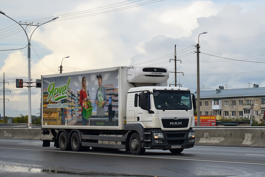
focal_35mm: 54
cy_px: 88
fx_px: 397
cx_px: 132
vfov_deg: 25.1
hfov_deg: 36.9
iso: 200
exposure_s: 1/800
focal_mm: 36
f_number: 5
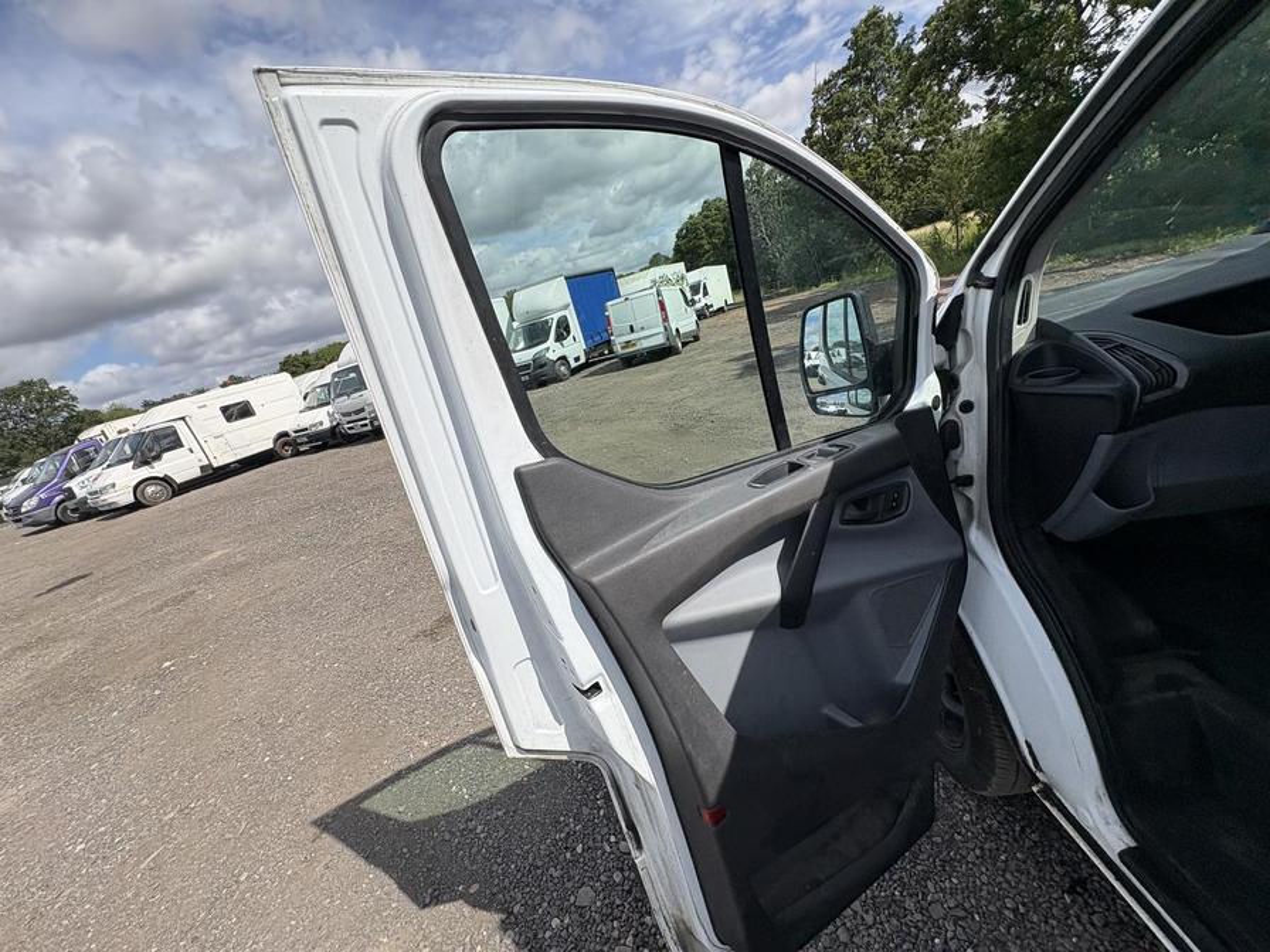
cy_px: 476
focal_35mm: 14
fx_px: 514
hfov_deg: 102.1
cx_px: 635
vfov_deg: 85.7
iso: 50
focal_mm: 2.22
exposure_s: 1/1748
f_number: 2.2
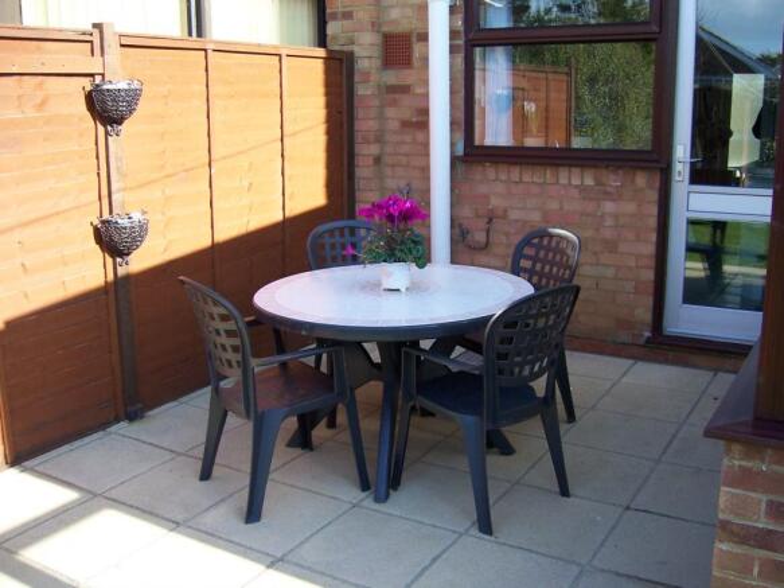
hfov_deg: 51.4
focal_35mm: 36
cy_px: 294
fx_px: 815
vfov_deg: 39.6
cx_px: 392
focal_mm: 6
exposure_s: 1/250
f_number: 3
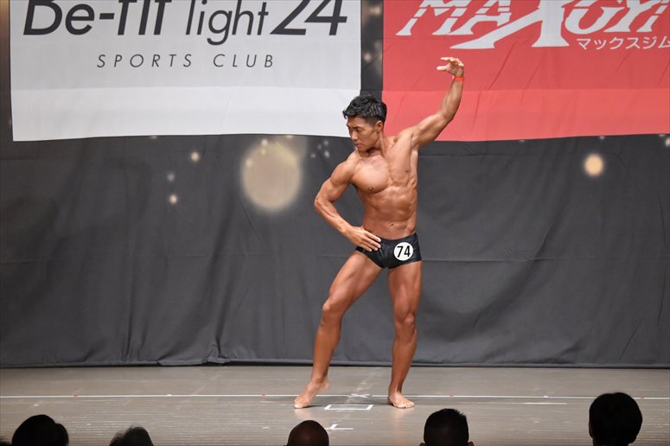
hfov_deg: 11.2
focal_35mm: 183
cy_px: 223
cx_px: 335
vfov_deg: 7.5
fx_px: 3404
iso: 8000
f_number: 5.6
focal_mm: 122
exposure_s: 1/400
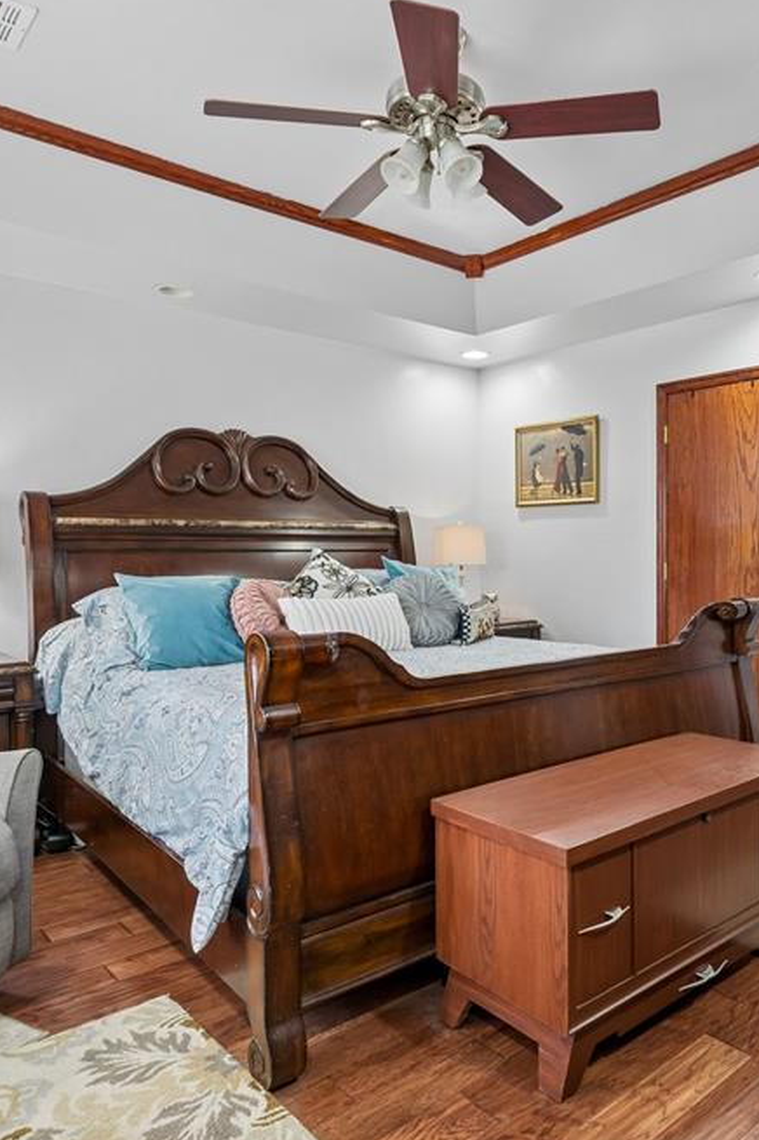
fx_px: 791
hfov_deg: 50.6
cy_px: 569
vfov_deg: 71.5
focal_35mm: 25
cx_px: 485
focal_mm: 16
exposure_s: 1/5
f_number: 8
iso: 200
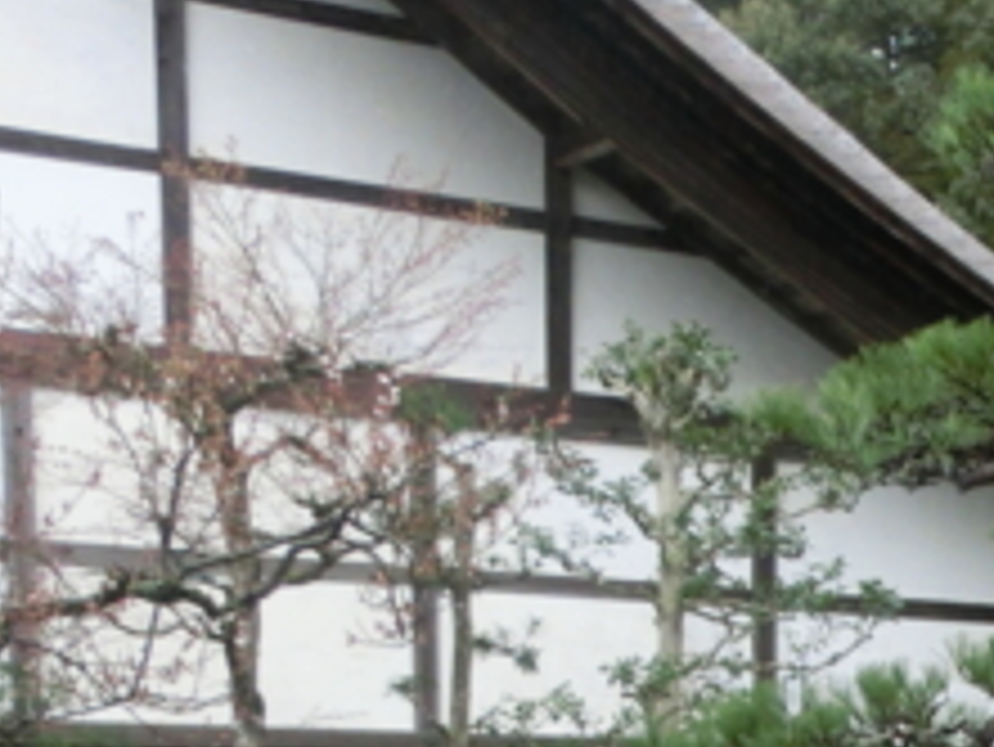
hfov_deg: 20.5
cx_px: 1295
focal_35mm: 87
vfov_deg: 15.7
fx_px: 2500
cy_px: 1102
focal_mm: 4.24
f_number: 3
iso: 250
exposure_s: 1/125
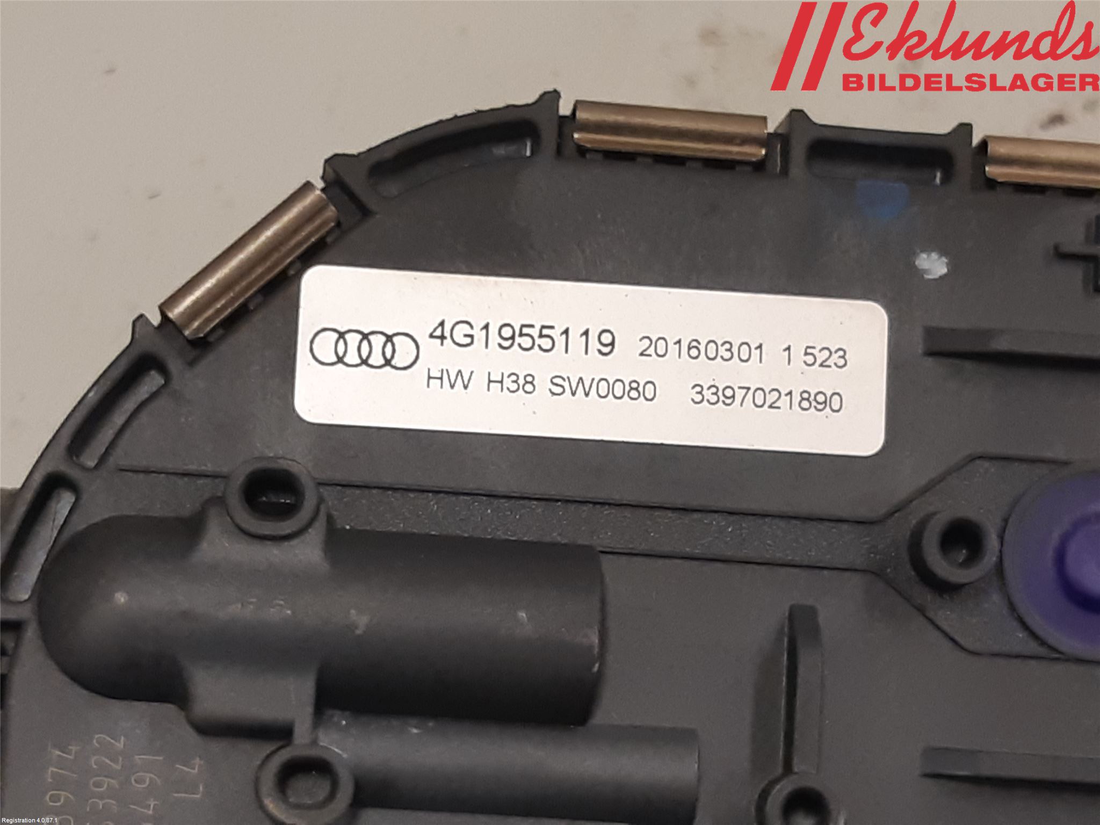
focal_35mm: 26
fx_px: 826
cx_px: 550
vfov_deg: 53.1
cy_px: 412
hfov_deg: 67.3
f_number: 1.7
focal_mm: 3.93
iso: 100
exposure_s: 1/50
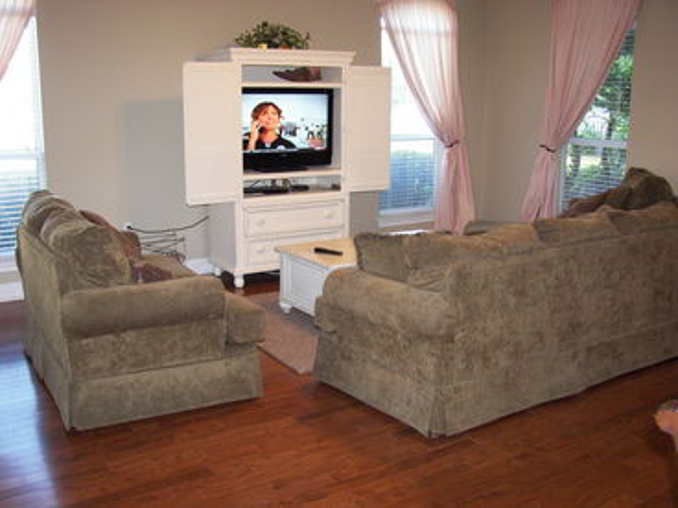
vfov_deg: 39.7
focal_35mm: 36
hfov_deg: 51.4
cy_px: 254
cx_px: 339
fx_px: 705
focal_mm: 6
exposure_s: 1/30
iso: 125
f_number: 2.8
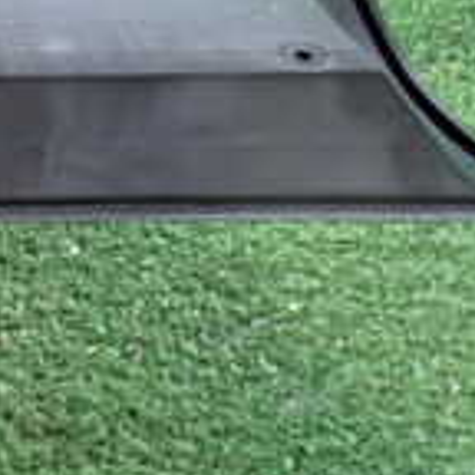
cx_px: -343
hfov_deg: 16.3
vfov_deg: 17.6
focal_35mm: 92
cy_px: -162
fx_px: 1428
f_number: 2
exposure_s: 1/30
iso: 250
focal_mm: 4.5
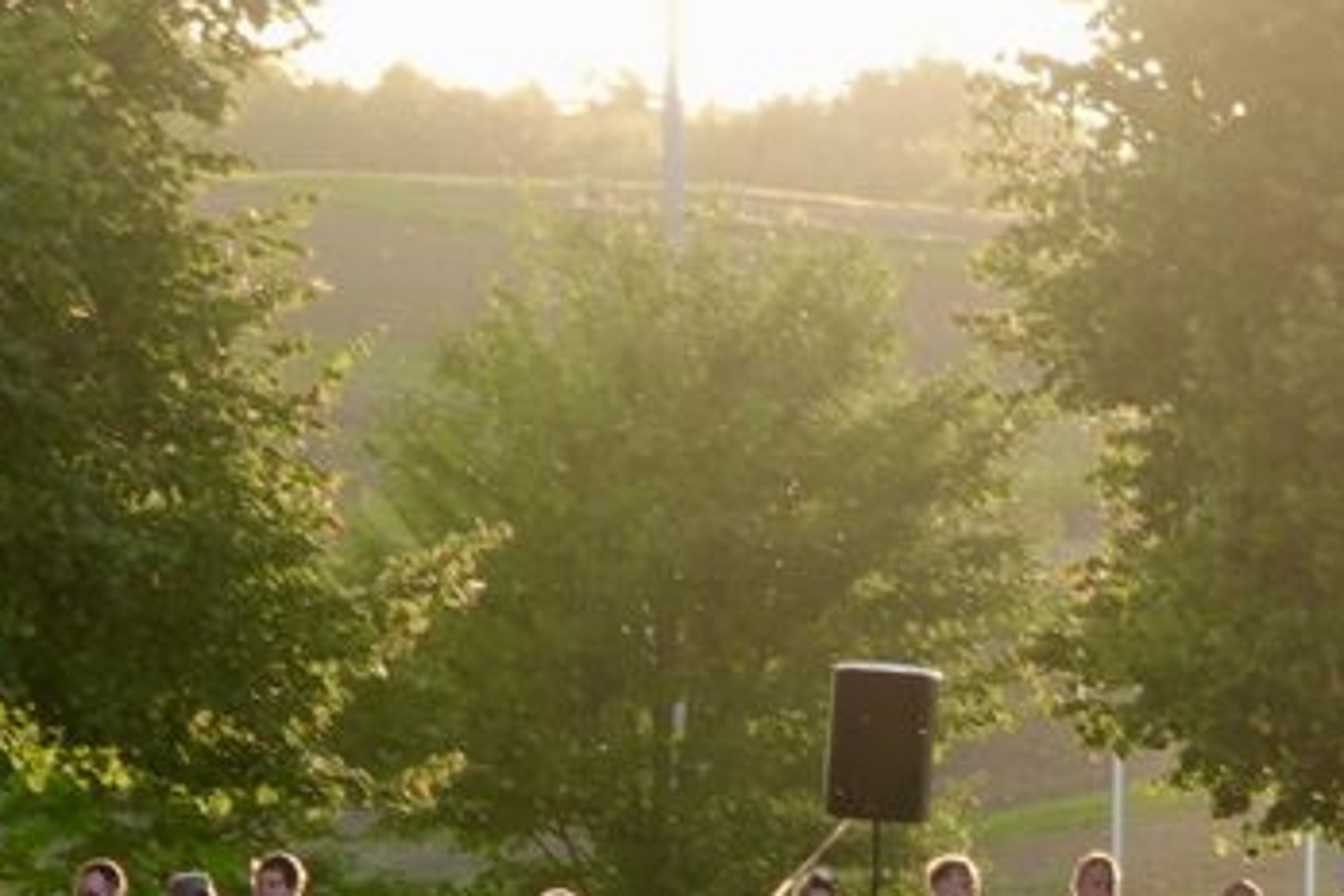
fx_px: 20420
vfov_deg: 2.5
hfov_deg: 3.7
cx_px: 2599
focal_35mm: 547
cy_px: 879
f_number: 4
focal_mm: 43.48
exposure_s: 1/125
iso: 100
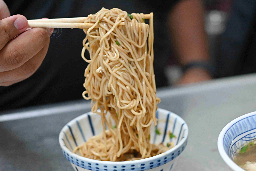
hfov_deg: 27.0
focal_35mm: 75
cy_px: 86
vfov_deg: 18.2
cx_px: 128
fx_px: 533
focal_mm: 50
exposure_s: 1/200
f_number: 3.2
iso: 4000
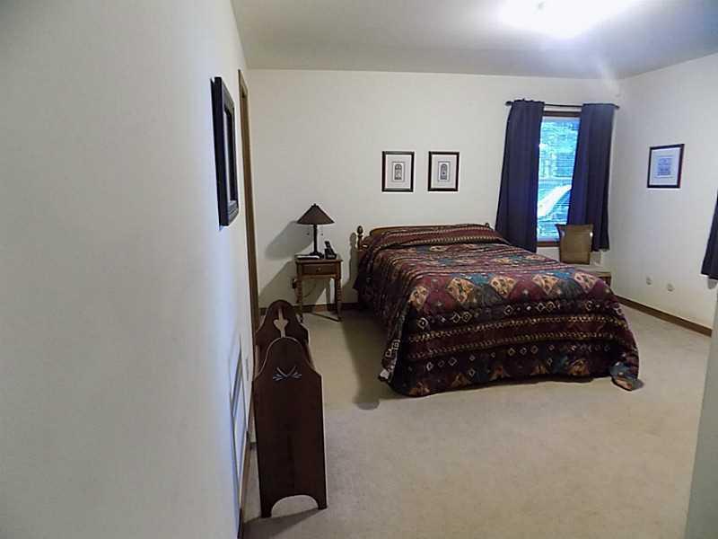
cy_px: 270
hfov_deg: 73.9
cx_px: 359
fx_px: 477
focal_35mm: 23
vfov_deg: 58.9
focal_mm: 4
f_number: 3.1
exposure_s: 1/6
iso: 400
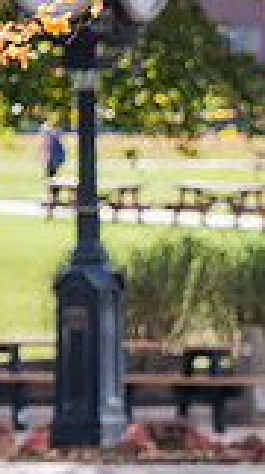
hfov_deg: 2.6
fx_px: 5786
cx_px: 630
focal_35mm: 461
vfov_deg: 4.7
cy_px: 193
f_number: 4.5
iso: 200
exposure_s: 1/500
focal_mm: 122
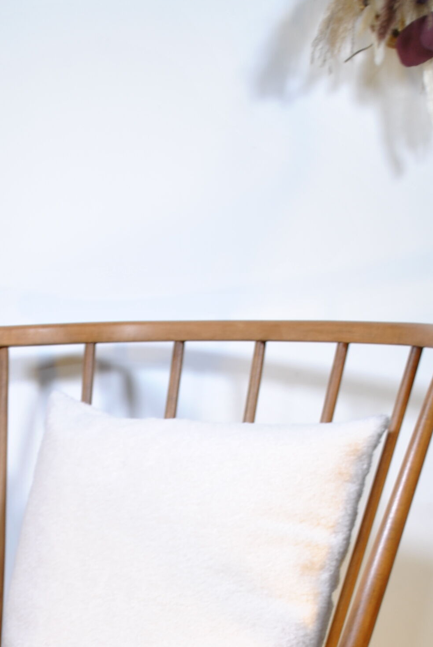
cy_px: 707
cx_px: 49
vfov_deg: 20.5
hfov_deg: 14.3
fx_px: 1709
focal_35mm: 95
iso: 100
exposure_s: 1/20
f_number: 4
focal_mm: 24
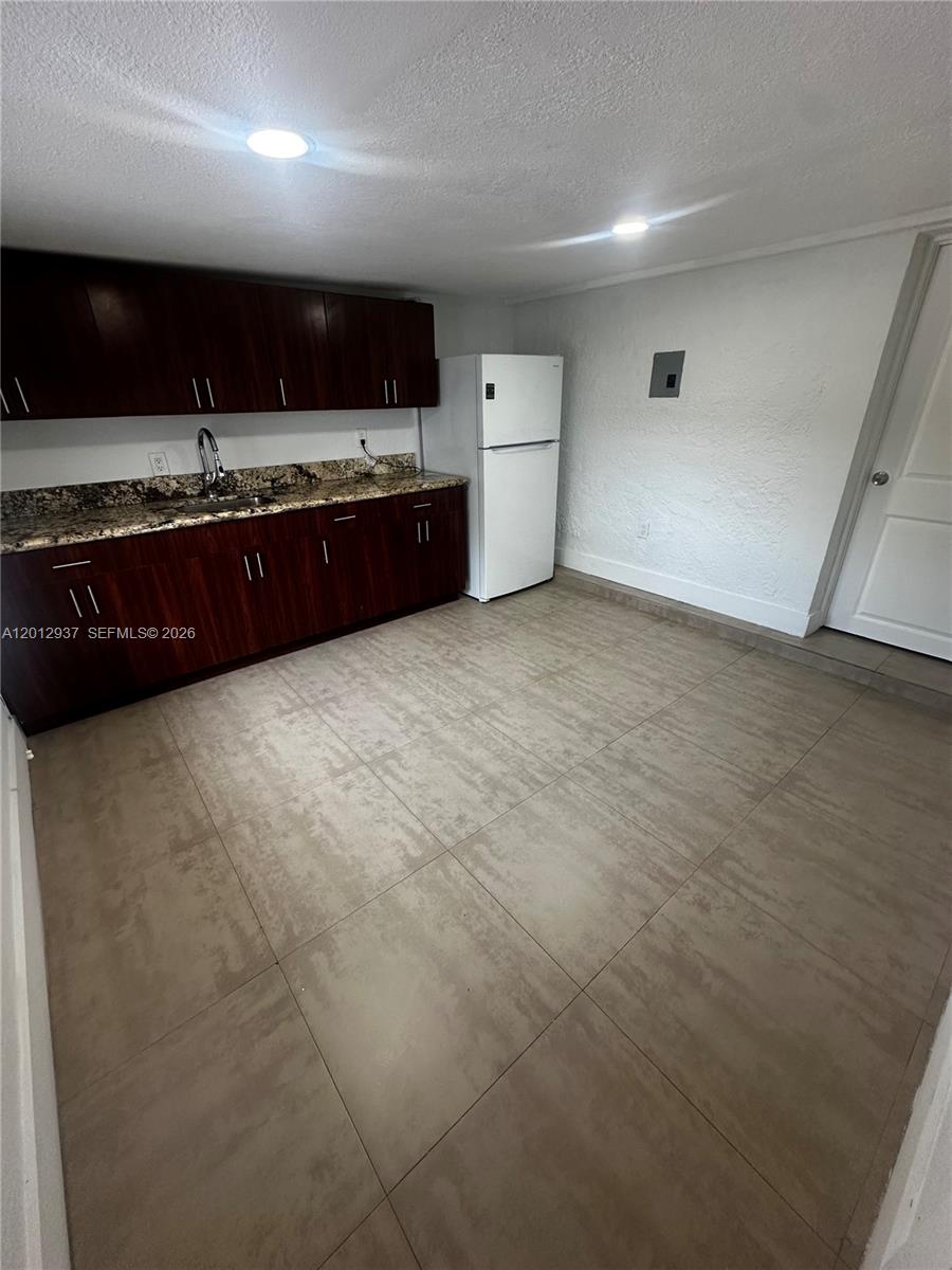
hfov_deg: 85.7
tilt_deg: -24.3
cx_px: 476
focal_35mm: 14
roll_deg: +0.1
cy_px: 635
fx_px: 513
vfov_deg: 102.1
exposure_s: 1/120
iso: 200
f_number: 2.2
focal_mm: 2.22
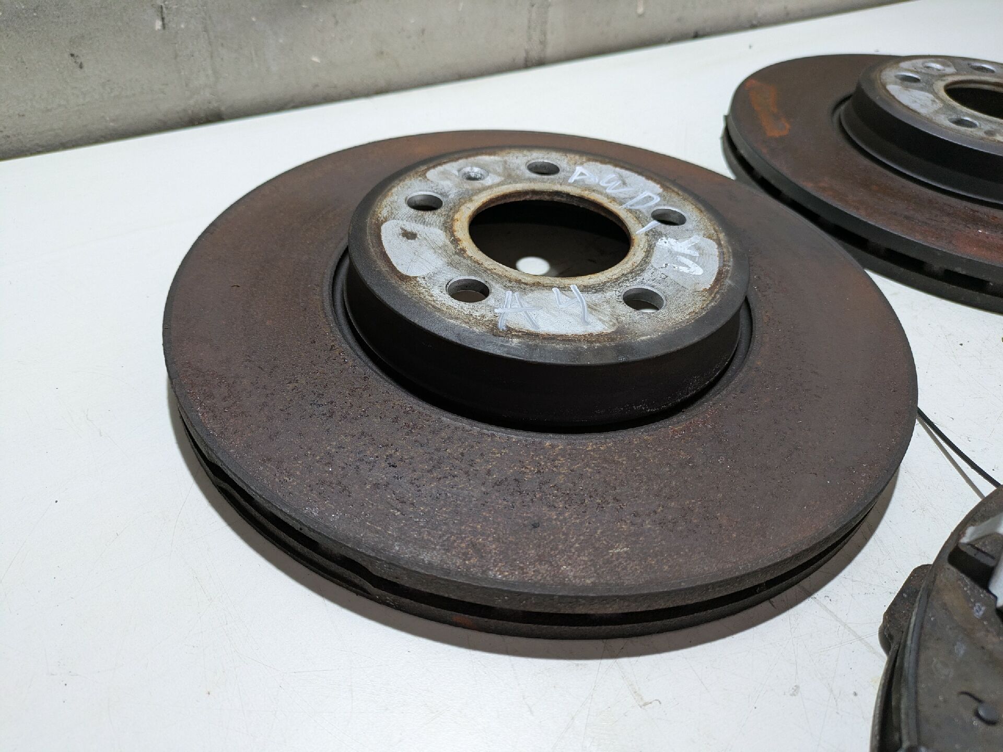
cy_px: 376
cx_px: 502
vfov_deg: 54.9
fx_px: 724
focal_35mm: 25
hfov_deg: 69.4
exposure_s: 1/100
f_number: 1.89
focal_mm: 5.43
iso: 143
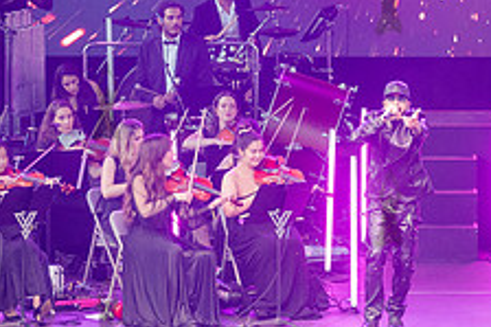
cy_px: 207
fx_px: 4416
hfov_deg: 6.4
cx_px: 388
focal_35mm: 324
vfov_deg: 4.2
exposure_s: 1/320
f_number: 4
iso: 2500
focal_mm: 125
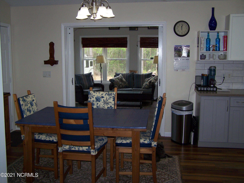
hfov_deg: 49.0
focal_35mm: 38
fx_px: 268
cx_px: 122
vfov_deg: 37.7
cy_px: 92
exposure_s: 1/60
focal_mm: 6.3
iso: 80
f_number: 2.8
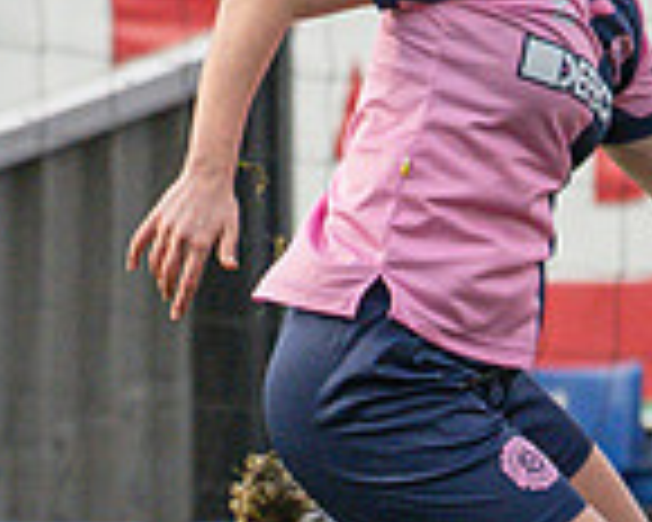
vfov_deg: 0.5
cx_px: 171
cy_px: 1195
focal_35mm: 3310
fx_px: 63872
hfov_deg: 0.6
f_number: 4.5
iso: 2000
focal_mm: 400
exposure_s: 1/3200
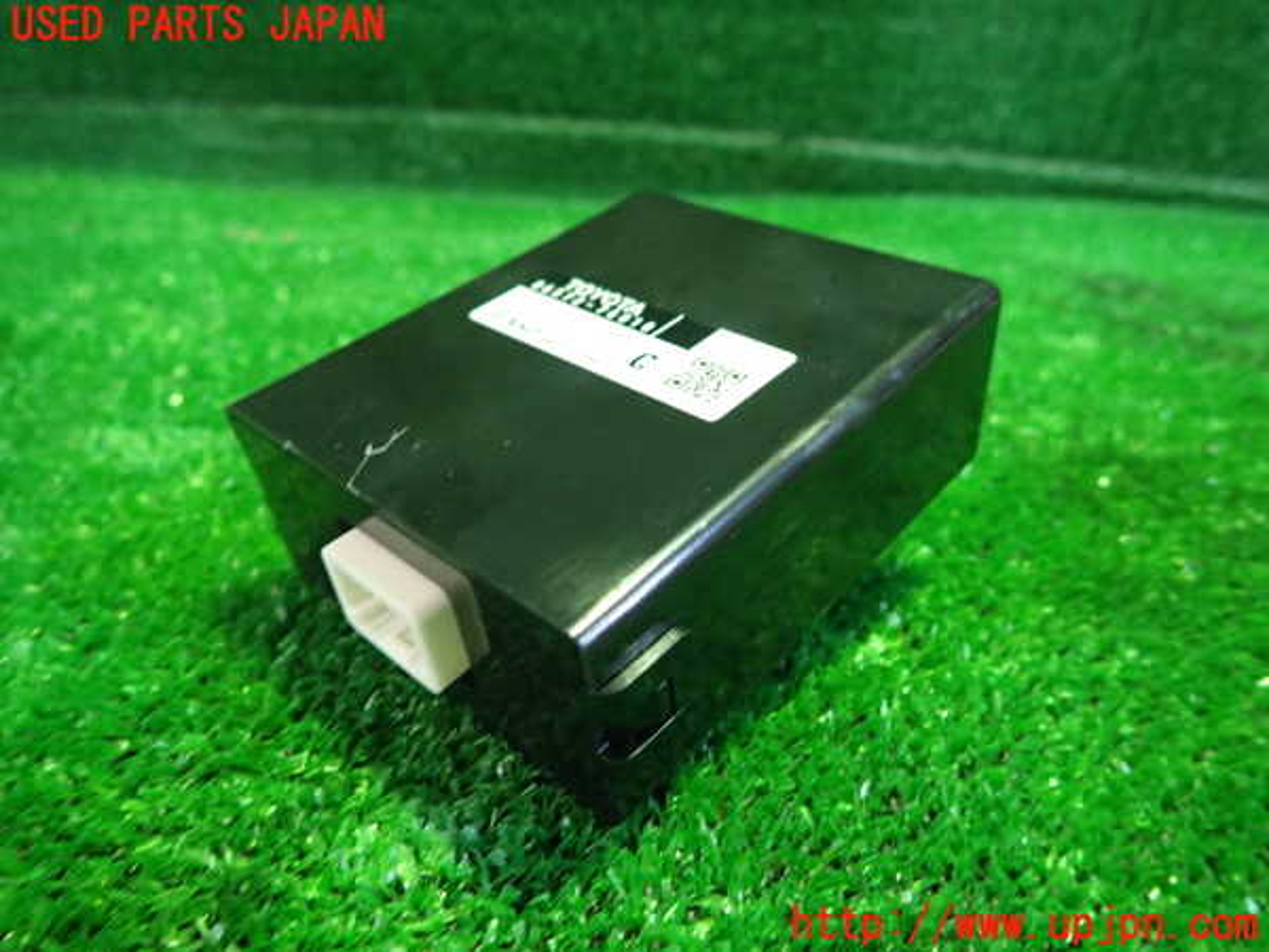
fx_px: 916
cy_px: 476
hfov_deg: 69.4
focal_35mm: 25
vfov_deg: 54.9
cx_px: 634
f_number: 2
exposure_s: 1/25
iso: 800
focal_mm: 4.5
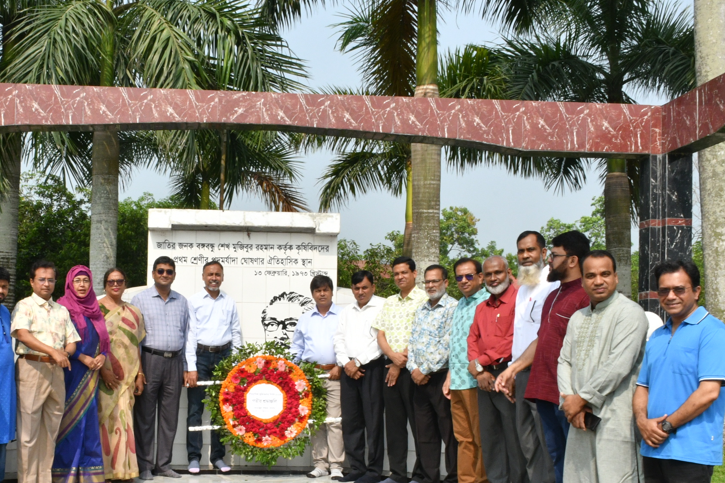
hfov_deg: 35.4
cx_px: 254
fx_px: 1128
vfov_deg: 24.1
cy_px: 323
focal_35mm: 56
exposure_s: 1/200
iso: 800
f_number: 20
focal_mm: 22
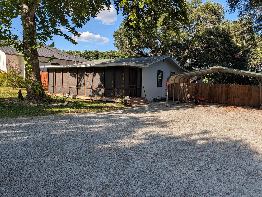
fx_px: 182
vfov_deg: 56.9
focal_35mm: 24
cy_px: 98
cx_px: 131
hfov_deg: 71.5
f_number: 1.68
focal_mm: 6.9
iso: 18
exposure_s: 1/831
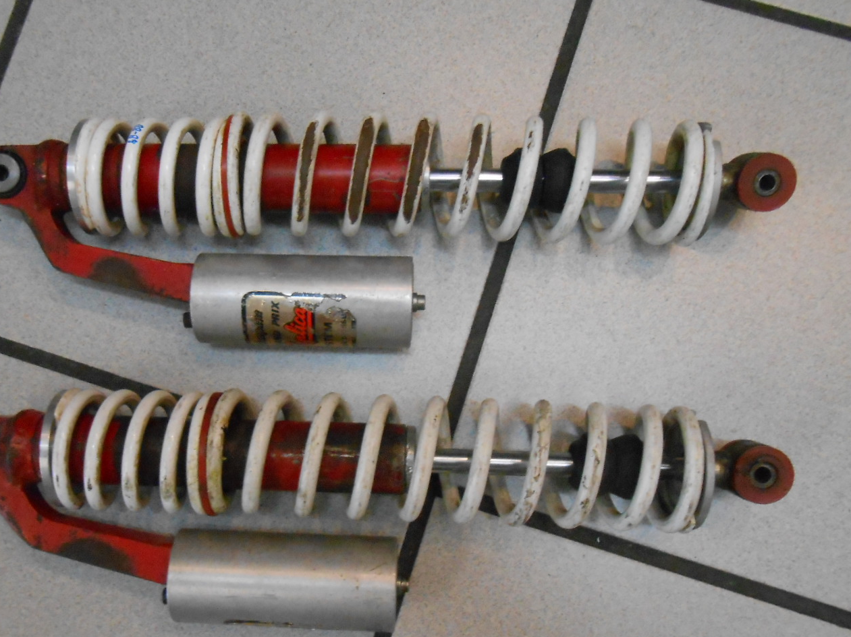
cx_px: 358
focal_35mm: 33
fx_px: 811
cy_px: 383
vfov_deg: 42.7
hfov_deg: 55.1
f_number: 3.5
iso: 800
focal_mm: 4.6
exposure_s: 1/60
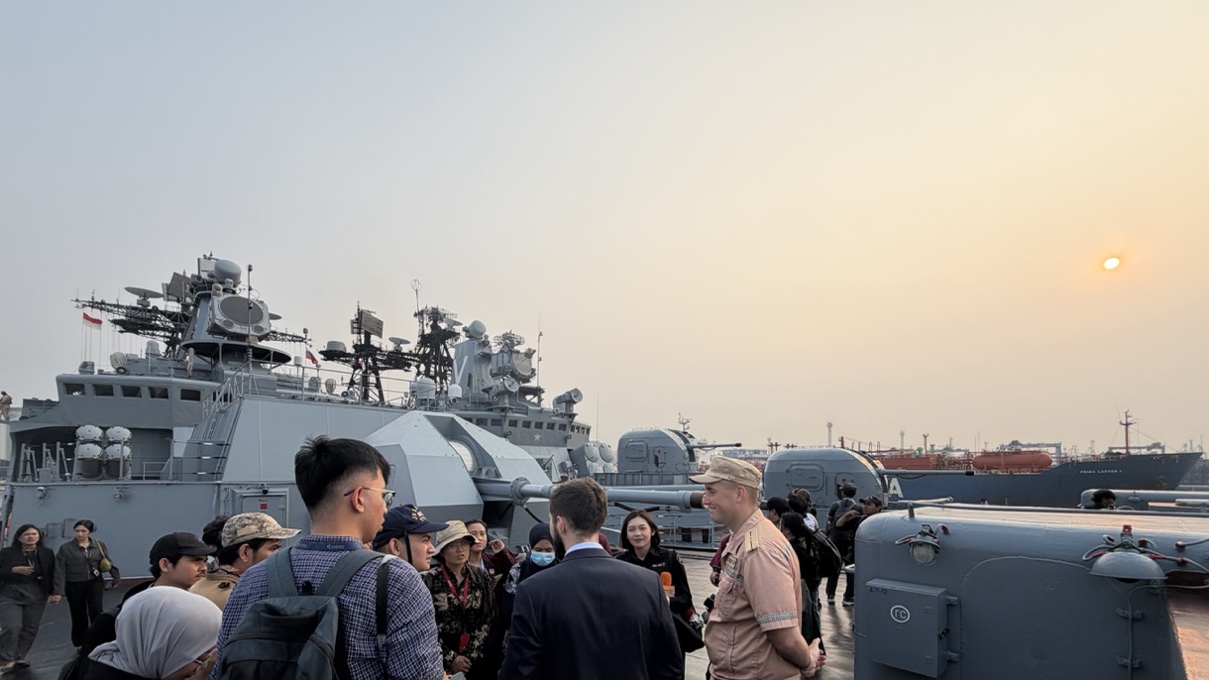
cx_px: 580
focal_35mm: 16
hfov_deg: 99.3
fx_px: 513
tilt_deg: -0.8
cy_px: 464
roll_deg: +0.1
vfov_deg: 65.0
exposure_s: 1/770
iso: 32
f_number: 2.2
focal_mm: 2.22
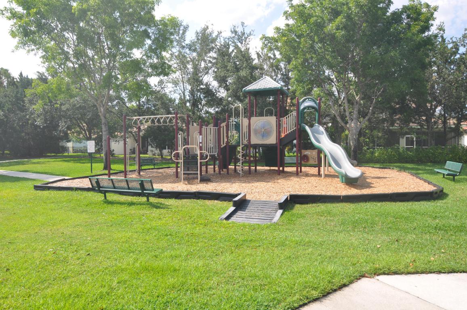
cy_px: 155
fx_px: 311
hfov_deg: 73.8
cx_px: 234
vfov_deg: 53.0
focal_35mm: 24
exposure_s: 1/320
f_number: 9
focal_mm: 16
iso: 200
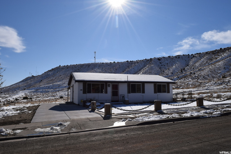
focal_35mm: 27
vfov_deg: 48.0
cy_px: 77
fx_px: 173
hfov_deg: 67.3
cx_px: 116
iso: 200
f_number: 13
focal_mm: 18
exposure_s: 1/640
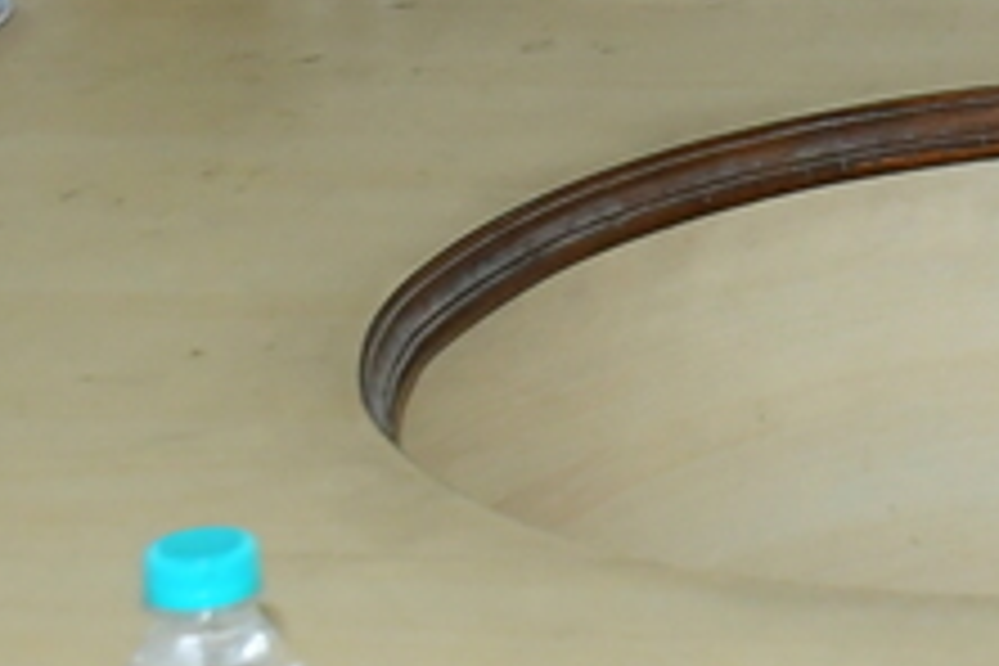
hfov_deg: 11.4
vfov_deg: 7.9
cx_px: 1701
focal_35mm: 169
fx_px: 4689
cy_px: -472
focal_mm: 24
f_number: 5.6
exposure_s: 1/50
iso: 1600
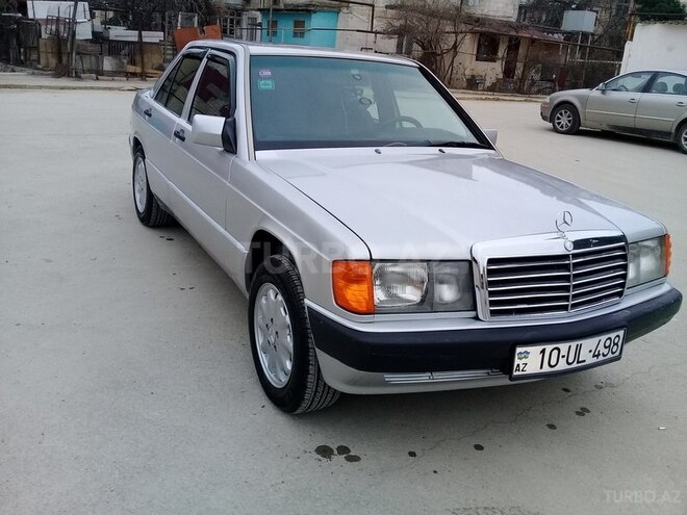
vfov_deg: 45.4
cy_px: 258
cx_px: 344
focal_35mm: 31
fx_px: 615
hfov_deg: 58.4
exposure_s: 1/153
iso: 64
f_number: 2.2
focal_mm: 3.3
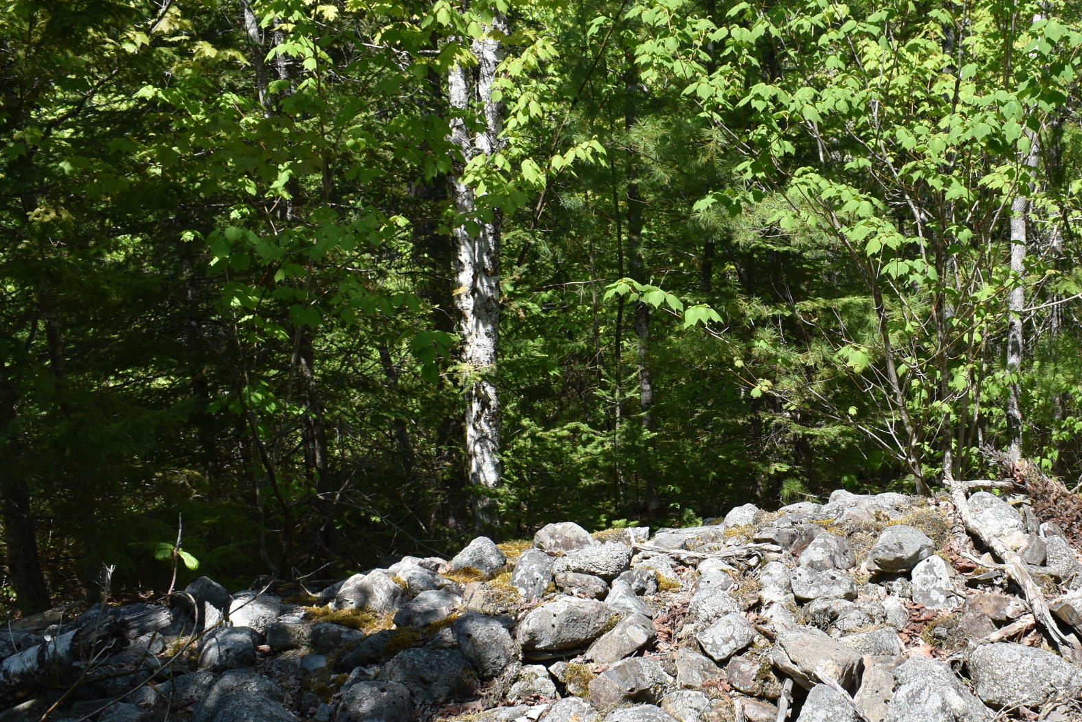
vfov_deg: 26.4
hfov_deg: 37.9
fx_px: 1533
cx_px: 817
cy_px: 459
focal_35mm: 51
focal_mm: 18
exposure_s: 1/250
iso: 140
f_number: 8
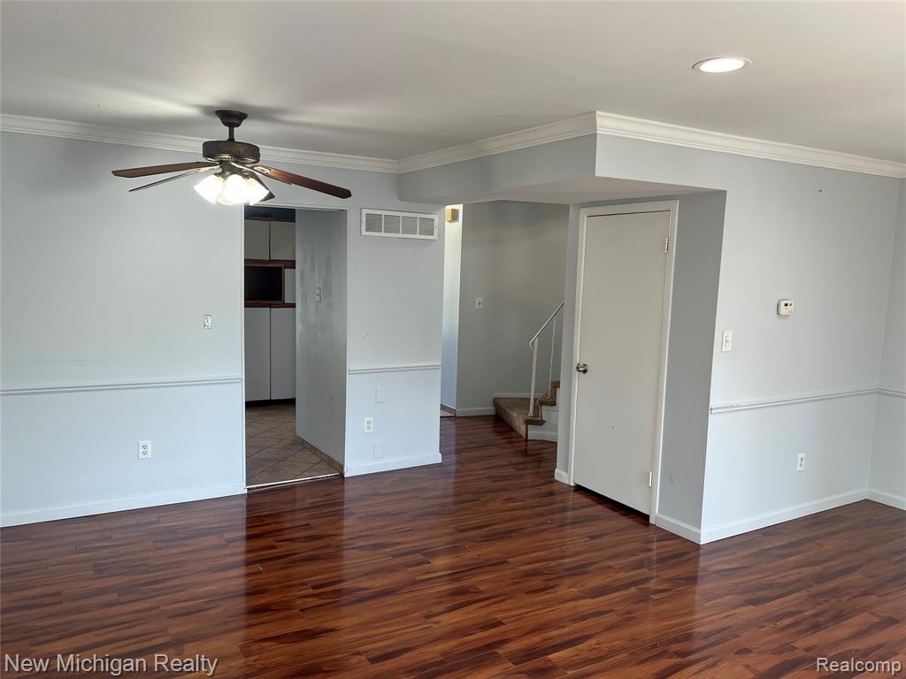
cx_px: 453
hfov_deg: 67.3
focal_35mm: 26
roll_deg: -1.4
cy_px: 340
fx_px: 680
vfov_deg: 53.1
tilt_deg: -6.7
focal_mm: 5.7
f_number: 1.5
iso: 100
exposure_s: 1/120
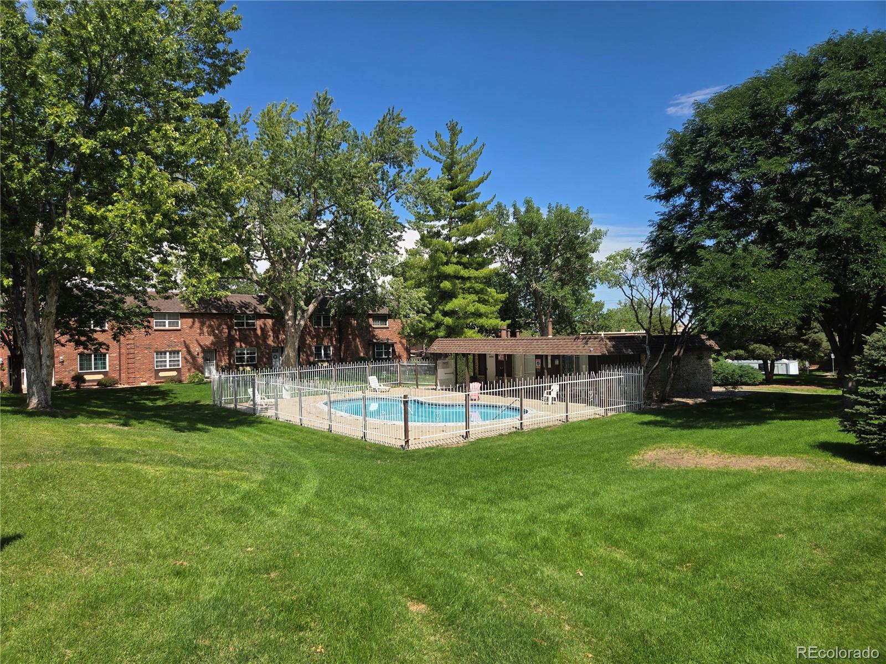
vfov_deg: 58.9
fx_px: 589
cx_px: 443
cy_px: 332
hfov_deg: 73.9
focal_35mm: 23
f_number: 1.8
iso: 25
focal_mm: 5.4
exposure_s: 1/1946
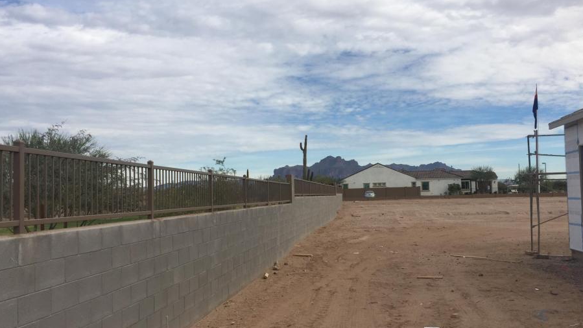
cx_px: 320
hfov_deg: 55.2
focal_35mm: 36
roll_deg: +1.3
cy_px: 174
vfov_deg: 32.8
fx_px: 557
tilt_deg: +1.6
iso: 32
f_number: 2.2
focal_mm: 4.15
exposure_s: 1/2475
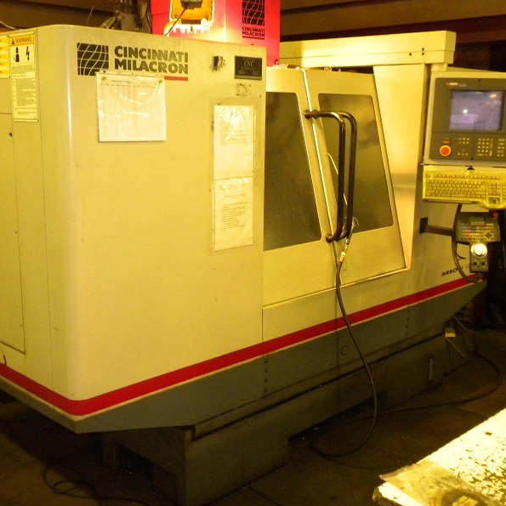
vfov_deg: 38.3
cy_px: 253
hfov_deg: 38.3
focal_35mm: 44
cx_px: 251
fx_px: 728
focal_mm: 6.6
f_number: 3.5
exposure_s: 1/30.2
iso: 400
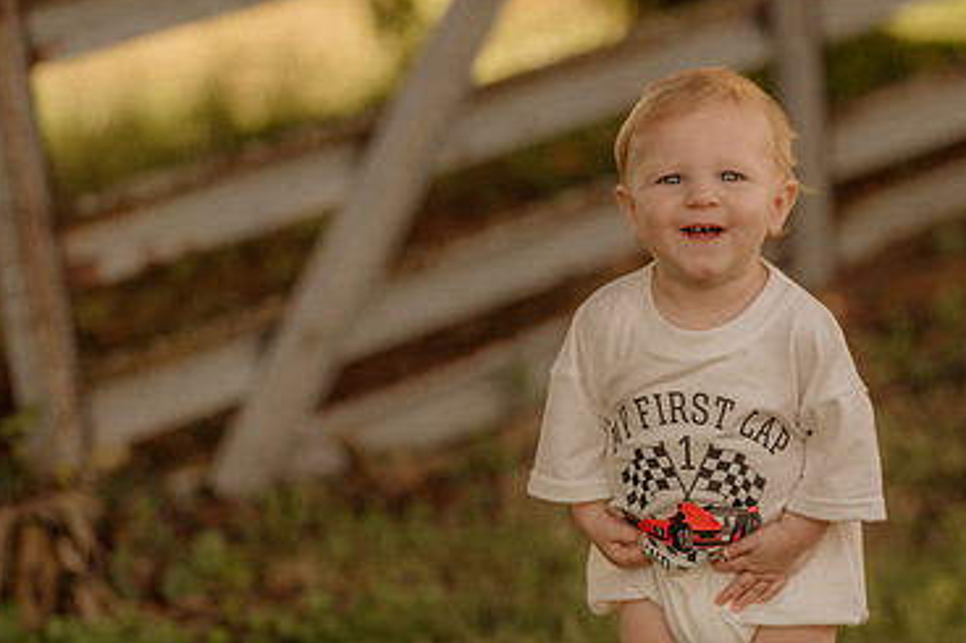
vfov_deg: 10.2
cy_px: 377
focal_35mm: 134
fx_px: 3594
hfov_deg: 15.3
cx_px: 685
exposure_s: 1/1250
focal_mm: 85
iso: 250
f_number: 2
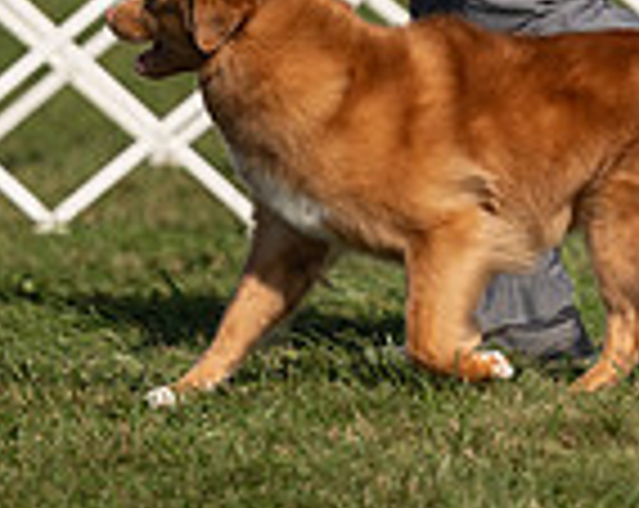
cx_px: 196
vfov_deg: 1.7
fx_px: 16910
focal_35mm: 896
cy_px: -333
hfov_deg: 2.2
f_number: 3.2
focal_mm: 200
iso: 100
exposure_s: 1/2500
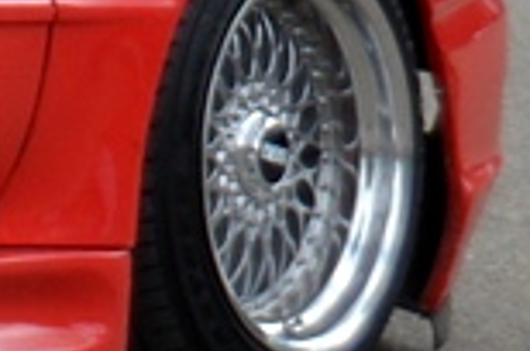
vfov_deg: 2.2
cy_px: -511
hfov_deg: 3.3
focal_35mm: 609
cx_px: -1156
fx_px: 8947
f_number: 5
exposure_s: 1/1250
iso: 400
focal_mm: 52
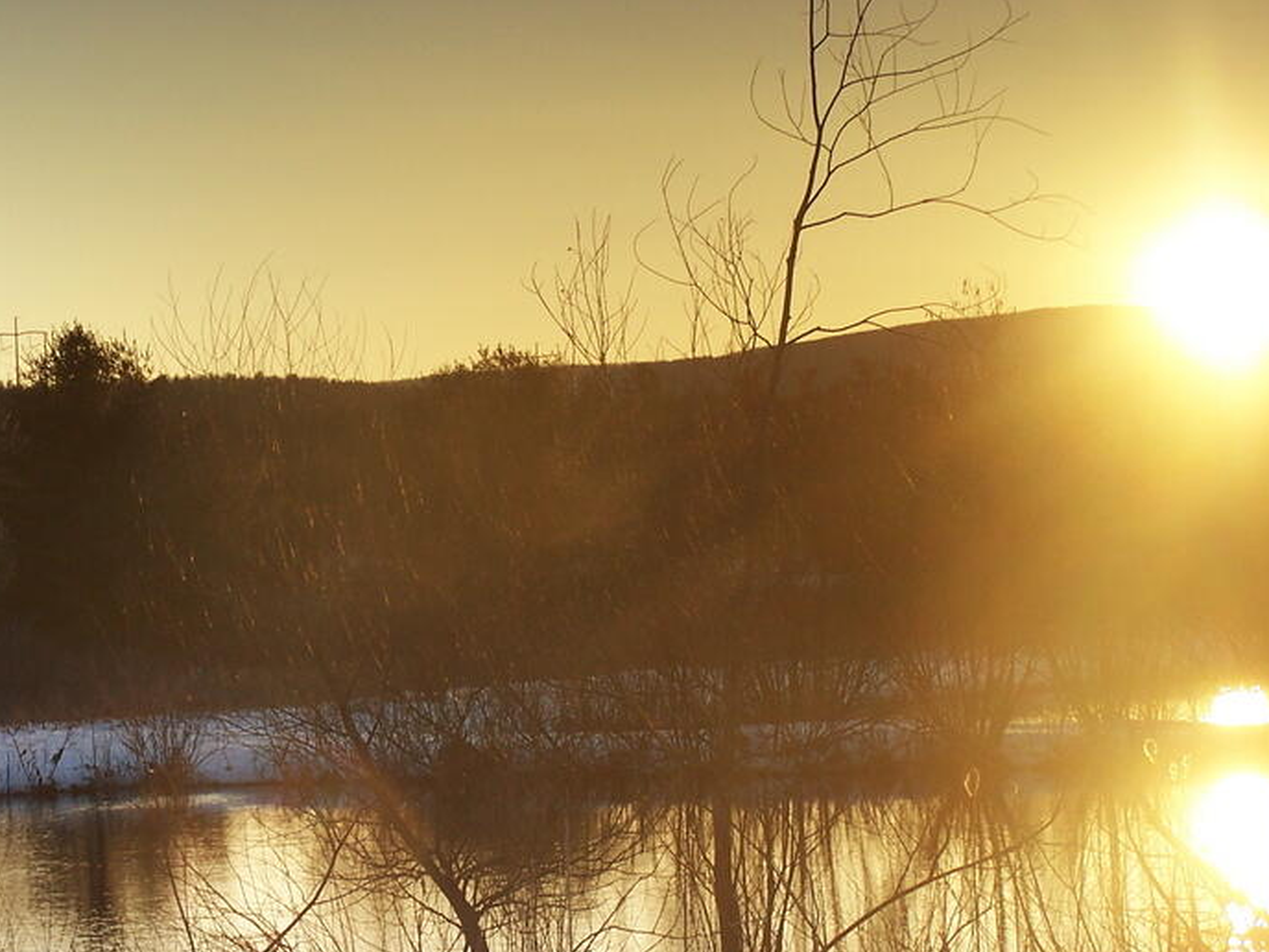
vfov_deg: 12.1
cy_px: 469
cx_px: 374
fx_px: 4472
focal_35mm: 122
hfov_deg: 16.1
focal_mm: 13.7
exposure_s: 1/400
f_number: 3.2
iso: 80
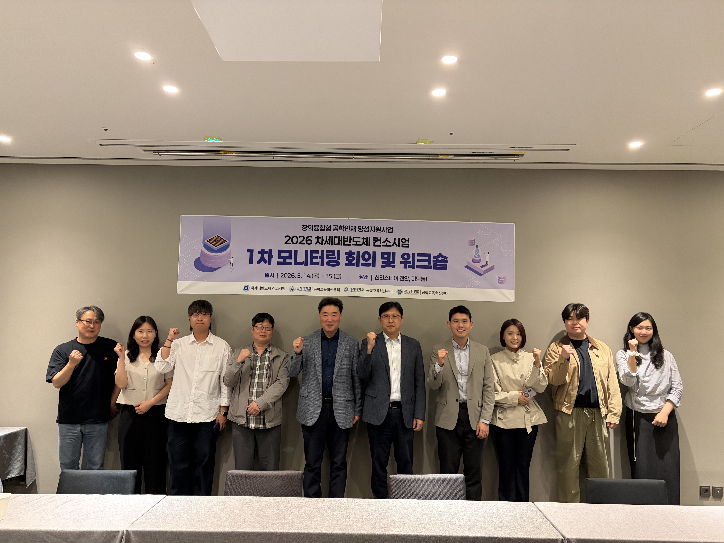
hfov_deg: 67.3
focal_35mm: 26
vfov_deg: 53.1
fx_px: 544
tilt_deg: +6.1
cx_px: 362
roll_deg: +0.2
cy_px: 272
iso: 400
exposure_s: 1/40
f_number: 1.6
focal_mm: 5.96
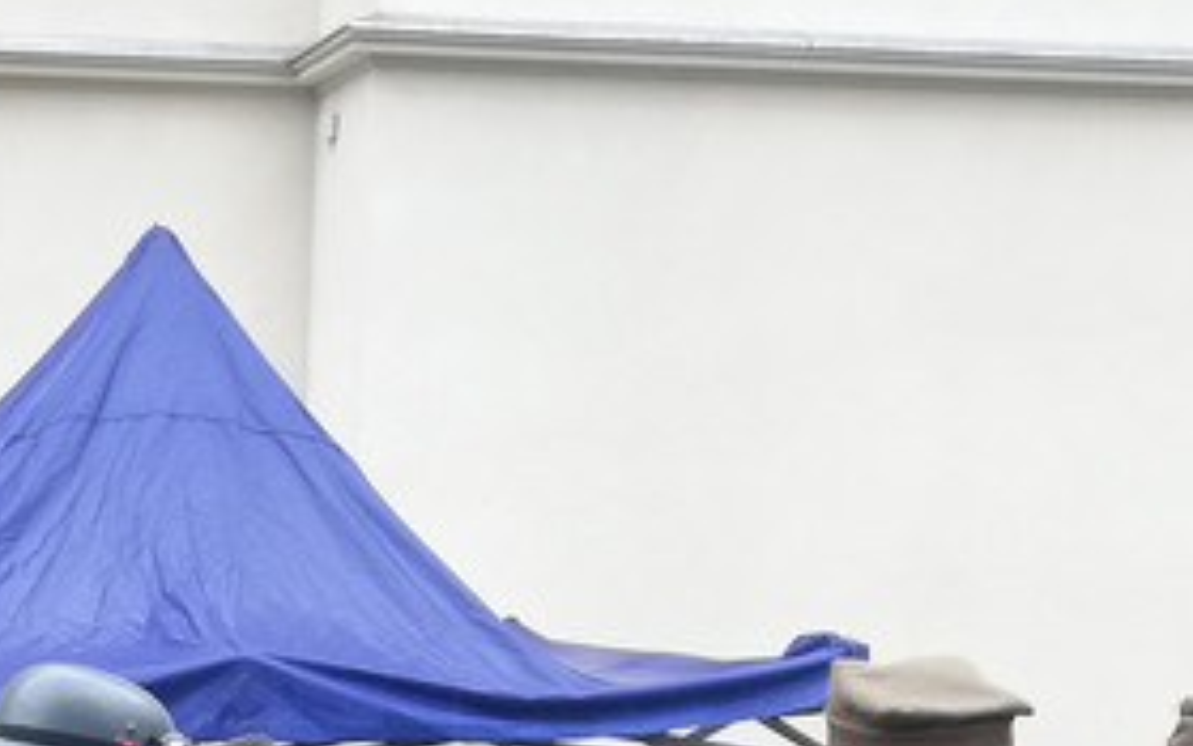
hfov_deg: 19.2
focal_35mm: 105
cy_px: 1543
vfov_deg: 11.2
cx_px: -40
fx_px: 3414
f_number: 2.2
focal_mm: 3.81
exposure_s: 1/104
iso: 50
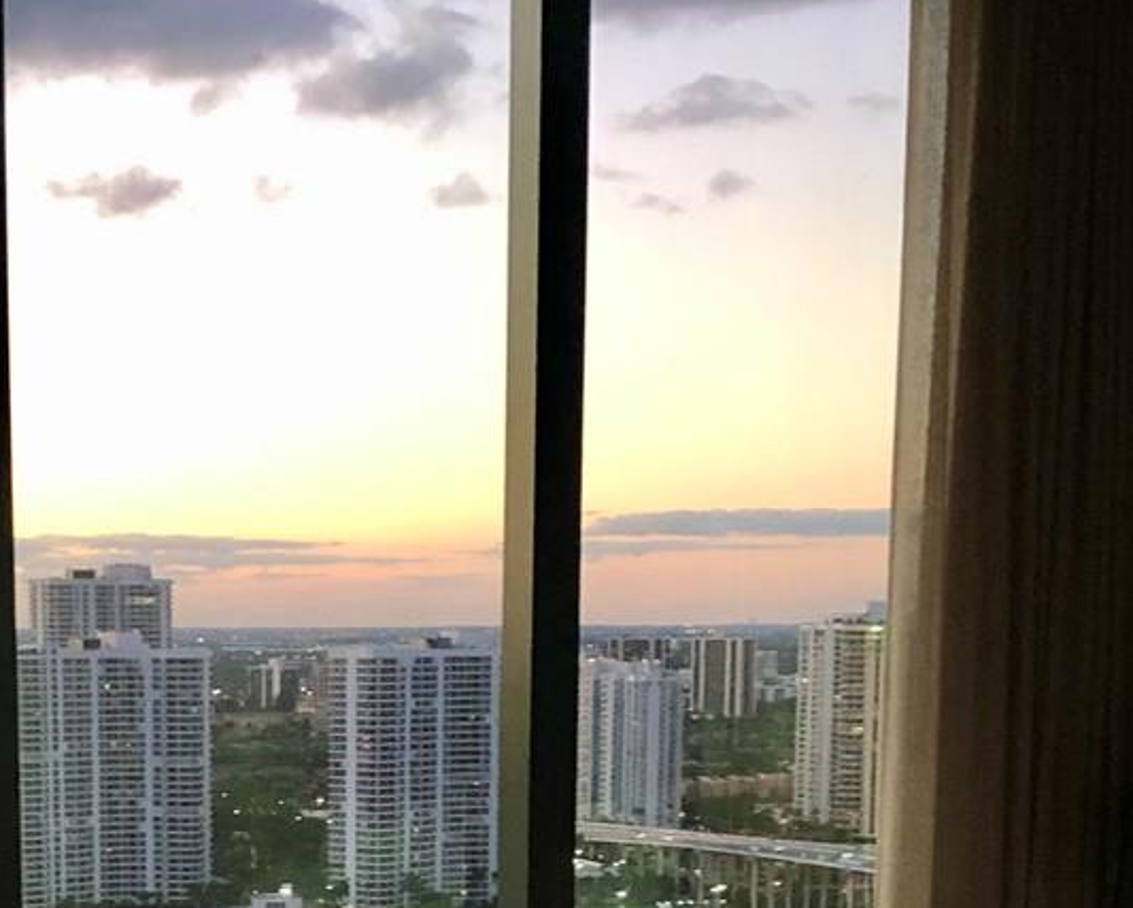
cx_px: 251
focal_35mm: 82
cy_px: 1053
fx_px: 2751
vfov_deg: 17.9
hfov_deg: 23.0
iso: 100
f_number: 1.8
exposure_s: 1/9
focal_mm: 4
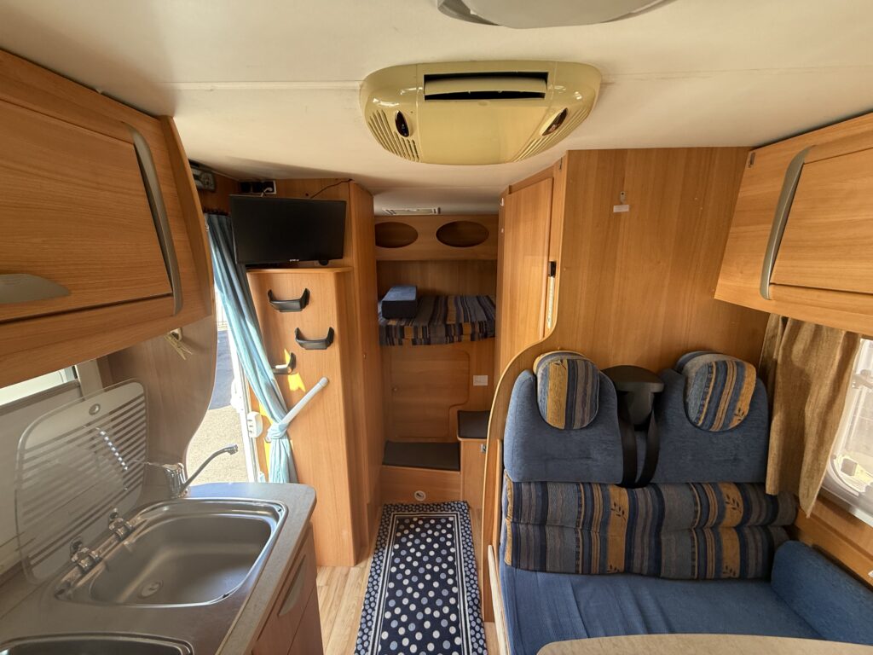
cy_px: 328
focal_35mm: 14
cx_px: 436
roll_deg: -3.9
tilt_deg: -8.3
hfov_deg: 102.1
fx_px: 353
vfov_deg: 85.7
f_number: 2.2
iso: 160
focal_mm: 2.22
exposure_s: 1/99
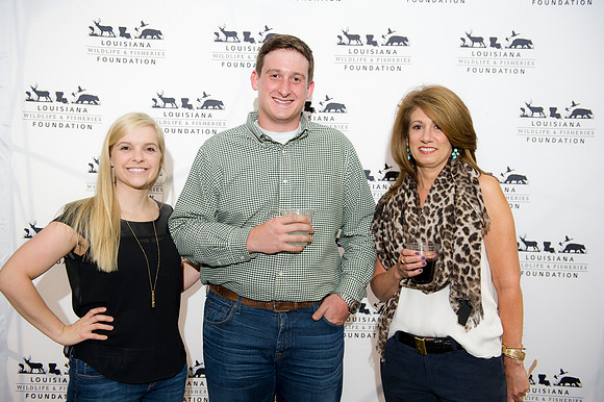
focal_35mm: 38
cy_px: 201
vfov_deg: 35.0
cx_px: 302
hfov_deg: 50.7
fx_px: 637
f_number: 3.5
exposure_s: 1/125
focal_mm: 38
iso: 800
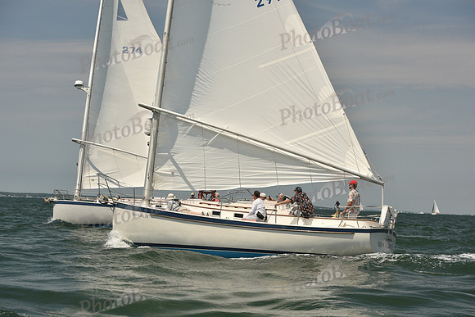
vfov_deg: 17.5
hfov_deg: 26.0
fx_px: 1029
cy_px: 158
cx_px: 238
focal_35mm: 78
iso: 320
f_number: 8
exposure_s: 1/1000
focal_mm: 78
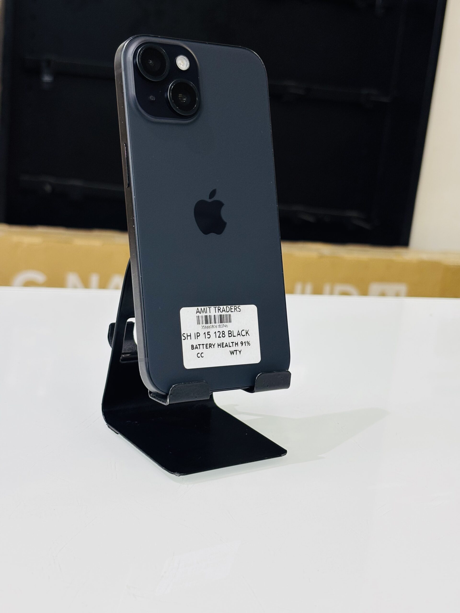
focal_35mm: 52
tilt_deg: -14.6
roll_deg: -6.5
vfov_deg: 36.8
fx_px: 921
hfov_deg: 28.0
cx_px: 230
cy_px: 306
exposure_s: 1/50
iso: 64
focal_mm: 5.96
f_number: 1.6
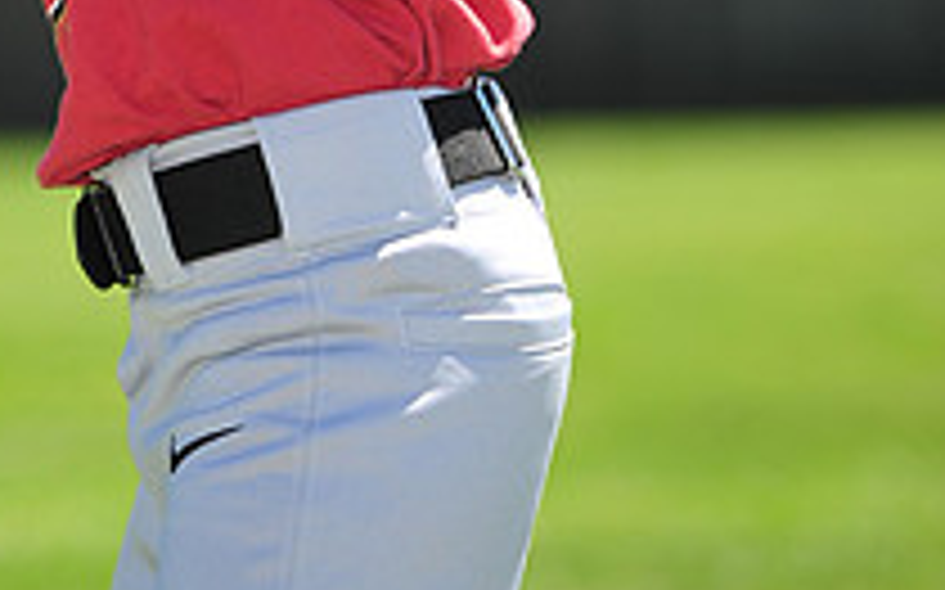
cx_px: 81
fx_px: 12304
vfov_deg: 2.7
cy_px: -608
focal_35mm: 478
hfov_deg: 4.4
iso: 200
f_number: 4.5
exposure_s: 1/640
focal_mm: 170
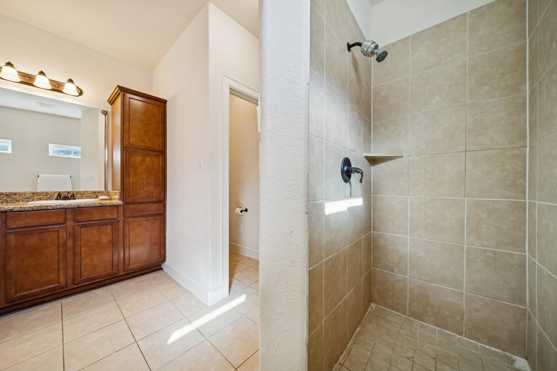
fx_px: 186
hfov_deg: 112.6
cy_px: 186
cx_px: 278
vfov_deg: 90.0
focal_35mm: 12
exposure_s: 1/30
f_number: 8
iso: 640
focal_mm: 12
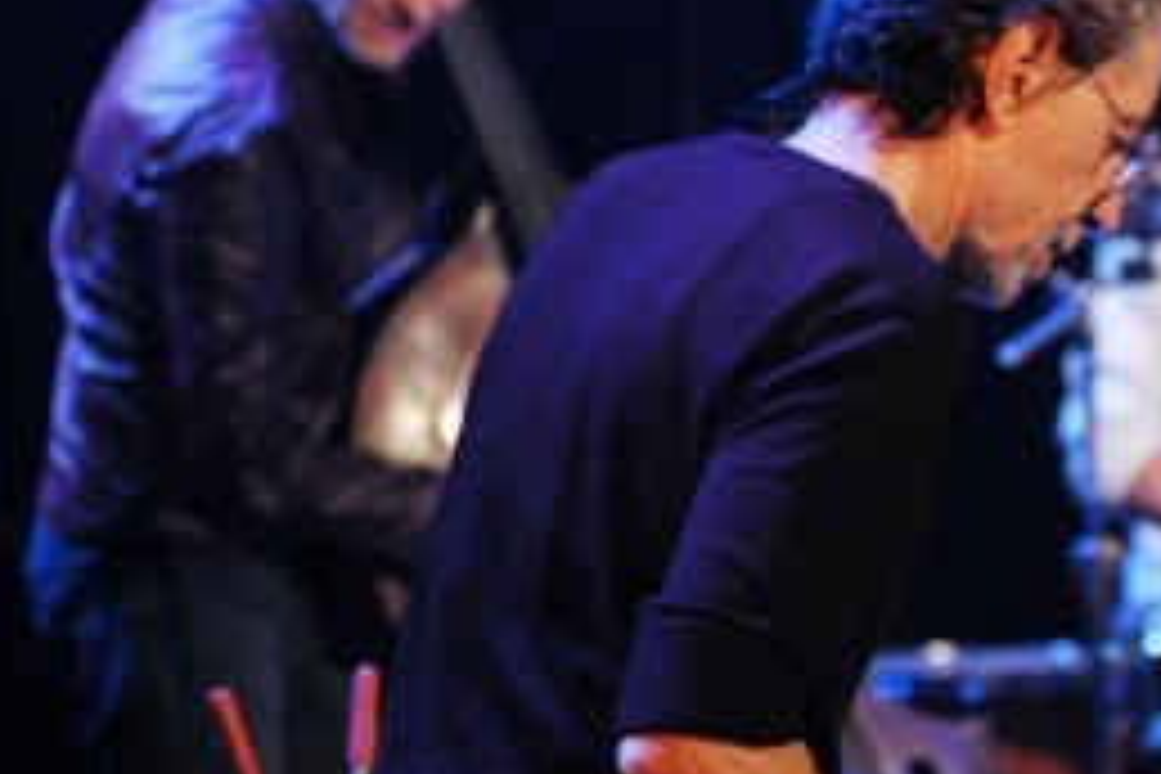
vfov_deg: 6.6
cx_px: 914
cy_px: 410
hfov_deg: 9.9
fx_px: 6707
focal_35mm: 208
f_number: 2.8
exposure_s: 1/80
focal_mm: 80
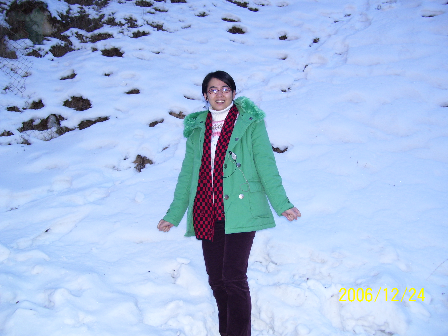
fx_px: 479
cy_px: 168
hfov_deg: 50.1
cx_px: 224
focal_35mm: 37
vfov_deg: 38.7
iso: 80
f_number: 2.7
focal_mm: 6
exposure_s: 1/350
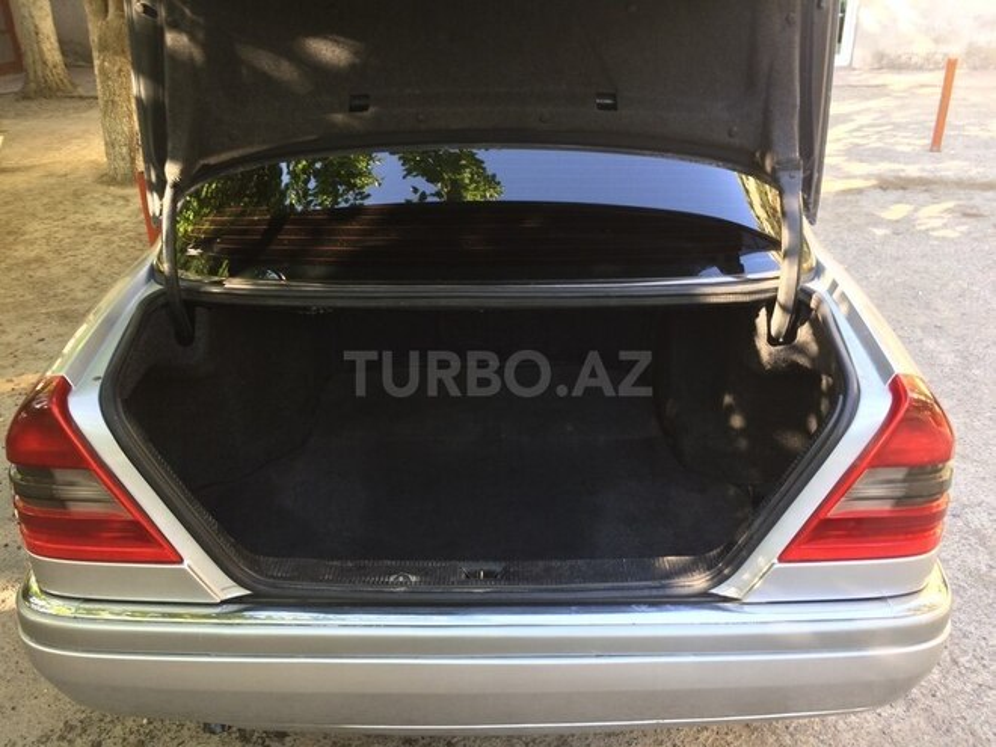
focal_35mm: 29
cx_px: 498
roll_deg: +0.2
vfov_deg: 48.2
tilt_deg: -22.6
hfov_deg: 61.7
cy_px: 374
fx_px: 834
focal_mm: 4.15
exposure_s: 1/50
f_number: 2.2
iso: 40
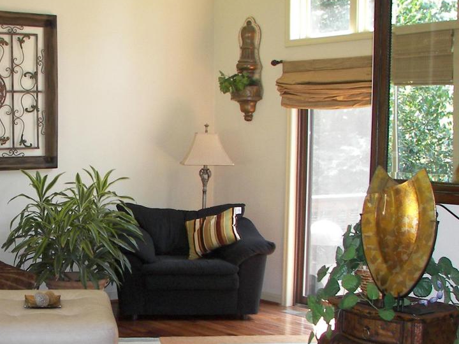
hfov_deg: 29.4
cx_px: 71
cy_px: 217
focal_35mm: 64
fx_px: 849
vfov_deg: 22.9
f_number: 2.8
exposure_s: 1/30
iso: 100
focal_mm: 6
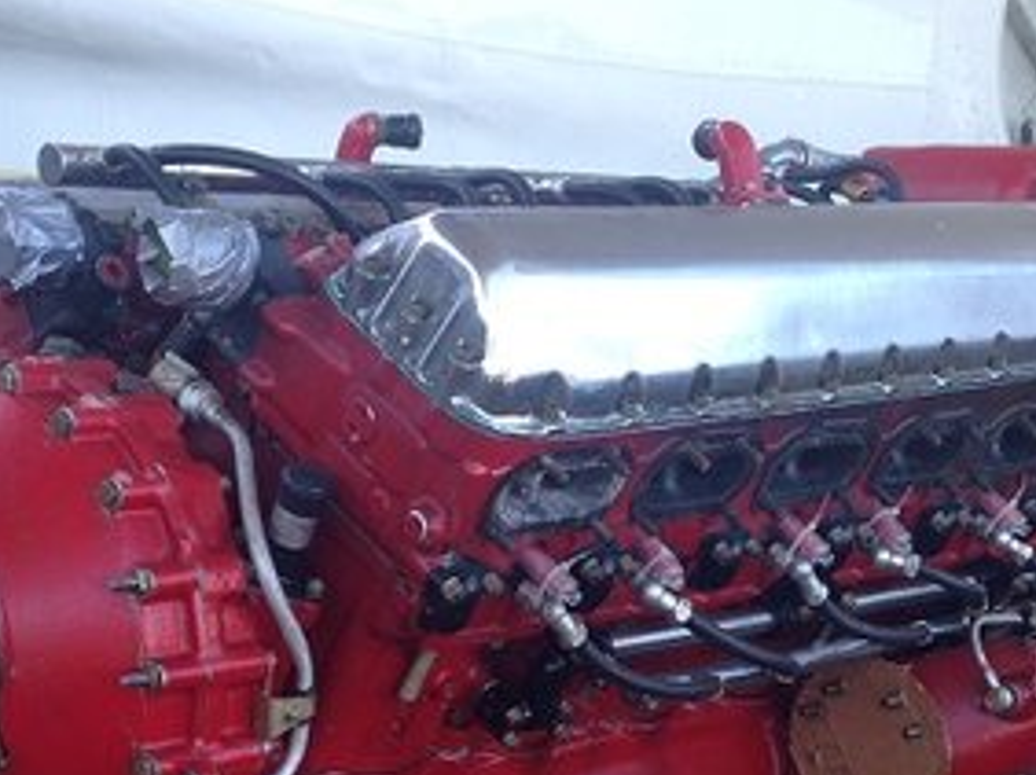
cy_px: 769
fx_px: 2452
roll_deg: -1.6
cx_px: 566
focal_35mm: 82
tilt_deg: -14.3
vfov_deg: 17.6
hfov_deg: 23.8
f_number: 2.4
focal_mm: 4.12
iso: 50
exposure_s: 1/120
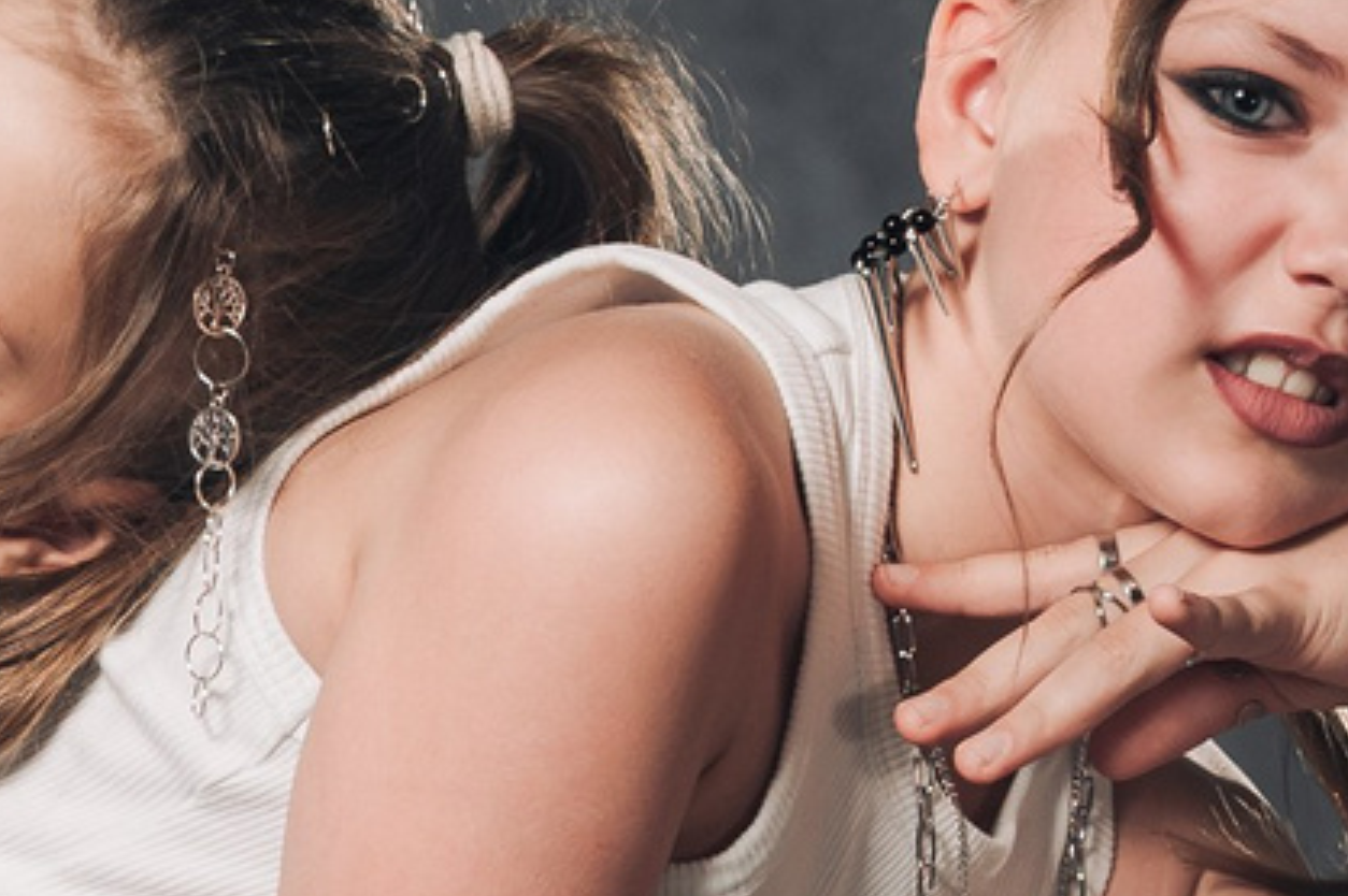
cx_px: -385
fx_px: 9802
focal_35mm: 262
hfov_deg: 7.8
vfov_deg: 5.2
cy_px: 1481
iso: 500
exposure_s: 1/125
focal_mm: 42
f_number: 4
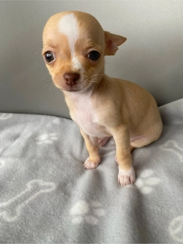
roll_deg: +6.7
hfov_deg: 53.1
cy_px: 122
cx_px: 92
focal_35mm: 26
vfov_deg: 67.3
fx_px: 183
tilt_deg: -27.1
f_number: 1.8
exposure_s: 1/122
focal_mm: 4.25
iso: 64
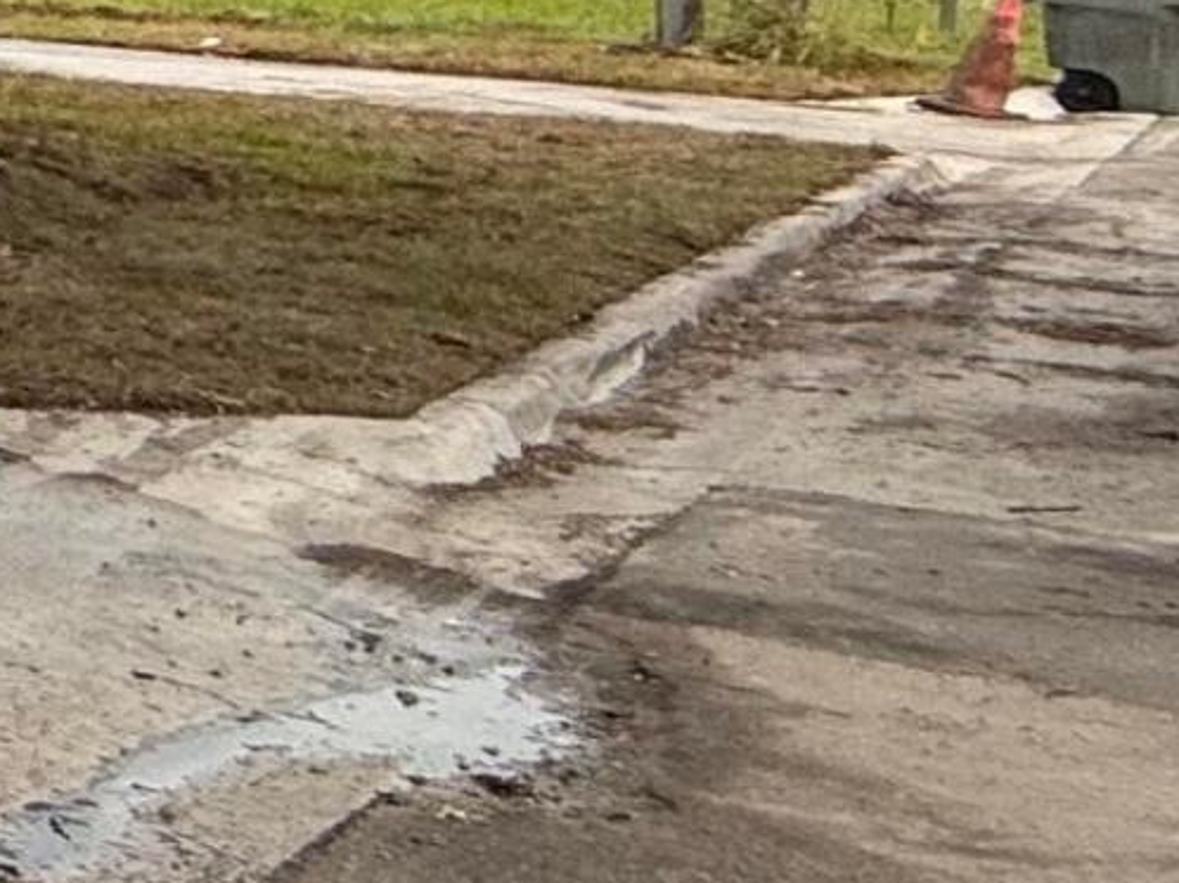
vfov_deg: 17.3
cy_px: -180
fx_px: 2757
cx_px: -2036
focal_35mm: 81
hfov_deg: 12.9
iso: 50
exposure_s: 1/304
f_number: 2.2
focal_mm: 2.22
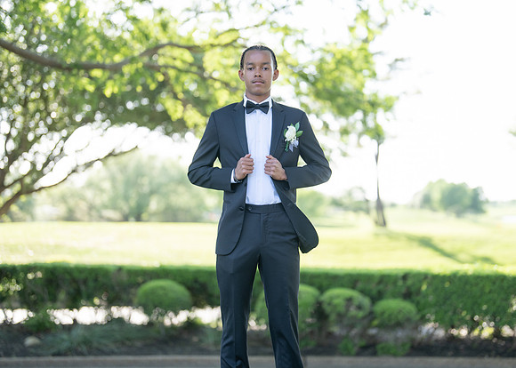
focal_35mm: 58
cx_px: 272
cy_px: 174
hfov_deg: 33.6
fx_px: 854
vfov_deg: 24.3
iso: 160
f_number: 1.2
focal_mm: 50
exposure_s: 1/1600
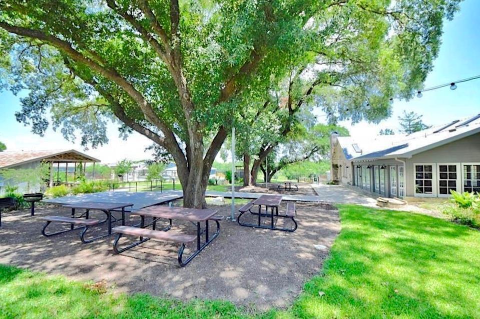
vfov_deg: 89.9
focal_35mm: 12
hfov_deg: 112.7
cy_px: 160
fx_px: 160
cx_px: 240
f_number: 8
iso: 400
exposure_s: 1/250
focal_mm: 8
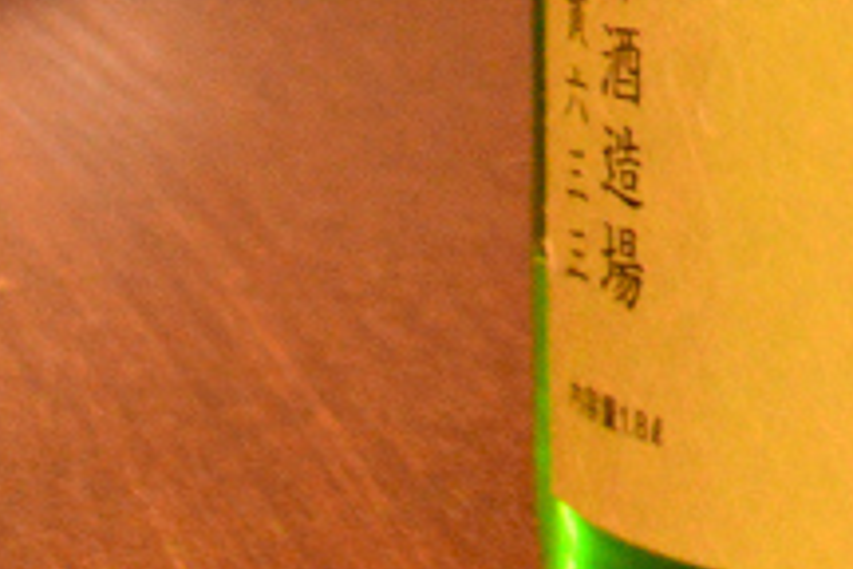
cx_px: 1331
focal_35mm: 271
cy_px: -956
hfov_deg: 7.5
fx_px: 6421
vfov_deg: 4.9
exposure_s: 1/50
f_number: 4.2
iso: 1600
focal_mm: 26
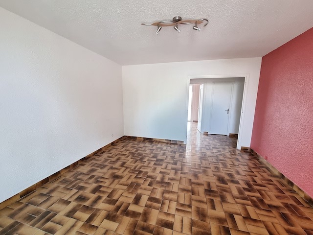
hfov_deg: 106.2
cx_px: 156
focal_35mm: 13
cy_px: 118
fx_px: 118
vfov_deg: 89.9
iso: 640
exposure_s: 1/33
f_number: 2.2
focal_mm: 2.2
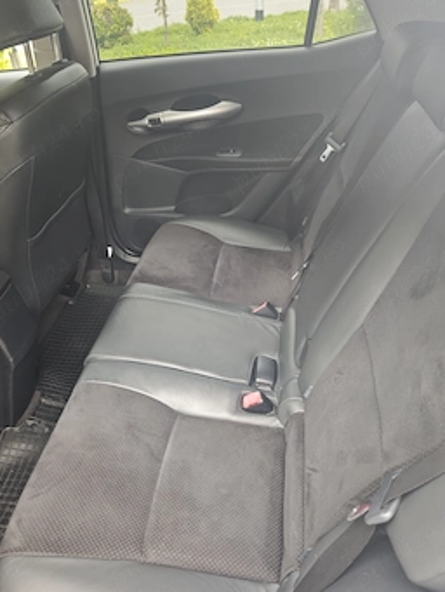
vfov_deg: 65.3
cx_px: 228
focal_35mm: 27
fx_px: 463
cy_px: 309
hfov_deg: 51.4
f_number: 1.62
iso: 250
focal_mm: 6.55
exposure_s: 1/93.6
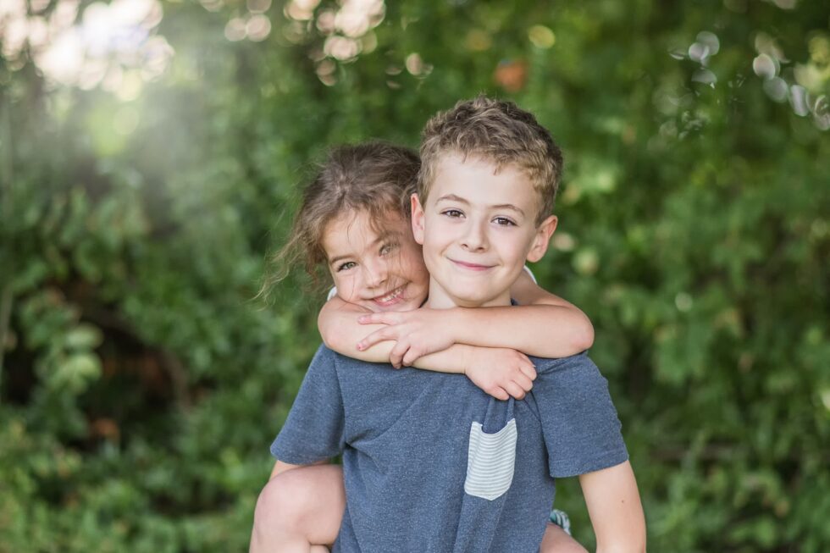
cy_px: 276
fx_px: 2939
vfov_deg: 10.8
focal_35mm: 128
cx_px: 415
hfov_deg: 16.1
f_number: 2
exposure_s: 1/5000
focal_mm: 85
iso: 1250
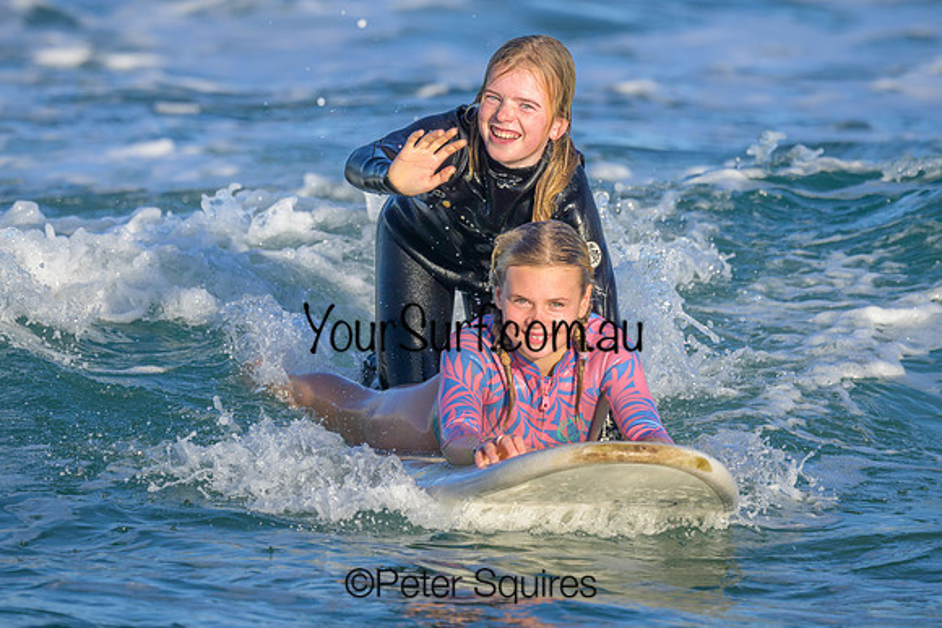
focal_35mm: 1096
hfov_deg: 1.9
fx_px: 28688
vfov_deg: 1.3
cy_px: 218
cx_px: 522
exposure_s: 1/2000
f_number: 6.3
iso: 400
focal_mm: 800
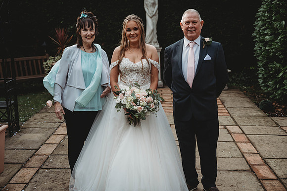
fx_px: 366
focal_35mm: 46
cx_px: 144
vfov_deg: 29.2
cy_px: 96
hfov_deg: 42.8
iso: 100
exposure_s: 1/500
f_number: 2.8
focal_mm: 46
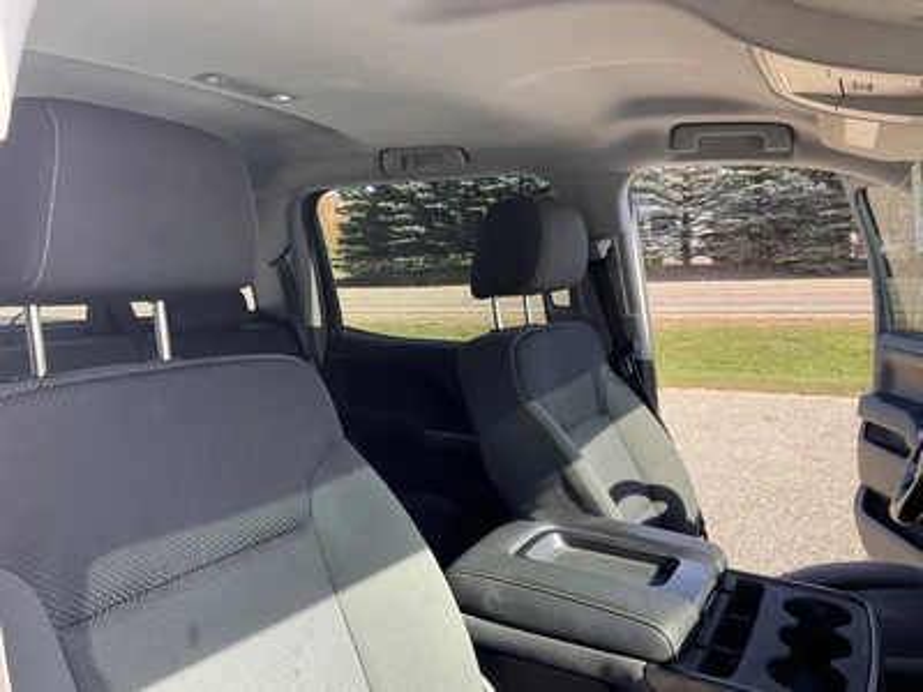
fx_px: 773
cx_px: 462
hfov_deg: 61.7
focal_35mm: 29
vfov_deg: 48.2
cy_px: 346
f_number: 1.8
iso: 20
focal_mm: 3
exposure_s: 1/152
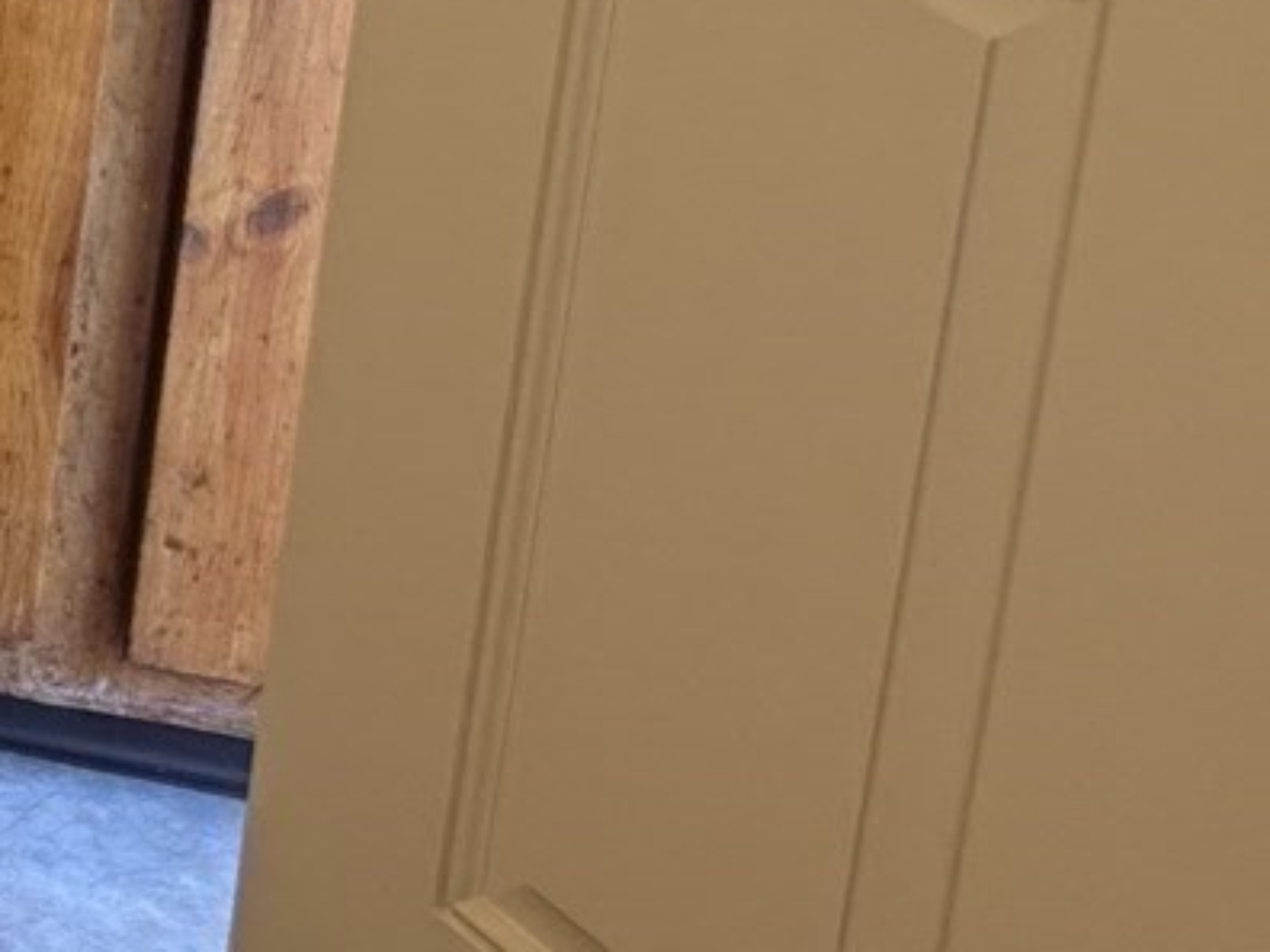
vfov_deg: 10.3
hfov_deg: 12.2
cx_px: -1916
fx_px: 4549
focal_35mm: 124
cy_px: -1382
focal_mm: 6.9
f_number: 1.68
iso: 80
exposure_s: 1/120
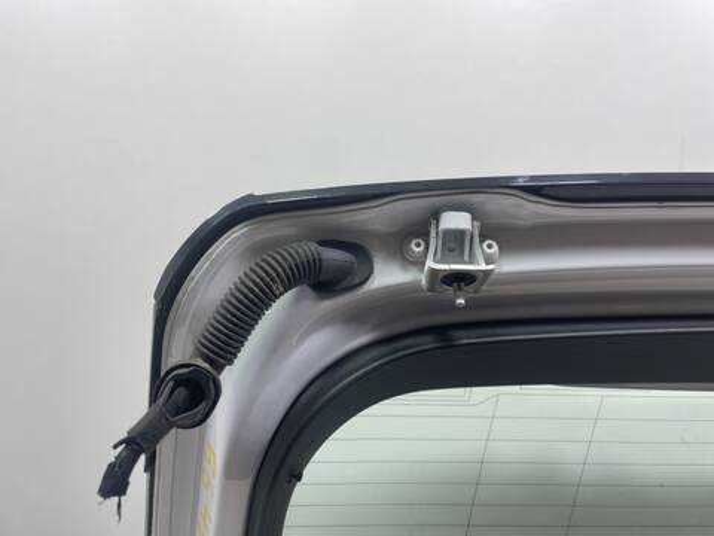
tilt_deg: -1.3
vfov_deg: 53.1
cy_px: 268
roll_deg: -0.9
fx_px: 536
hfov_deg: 67.3
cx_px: 357
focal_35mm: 26
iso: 125
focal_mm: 4.2
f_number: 1.6
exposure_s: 1/100
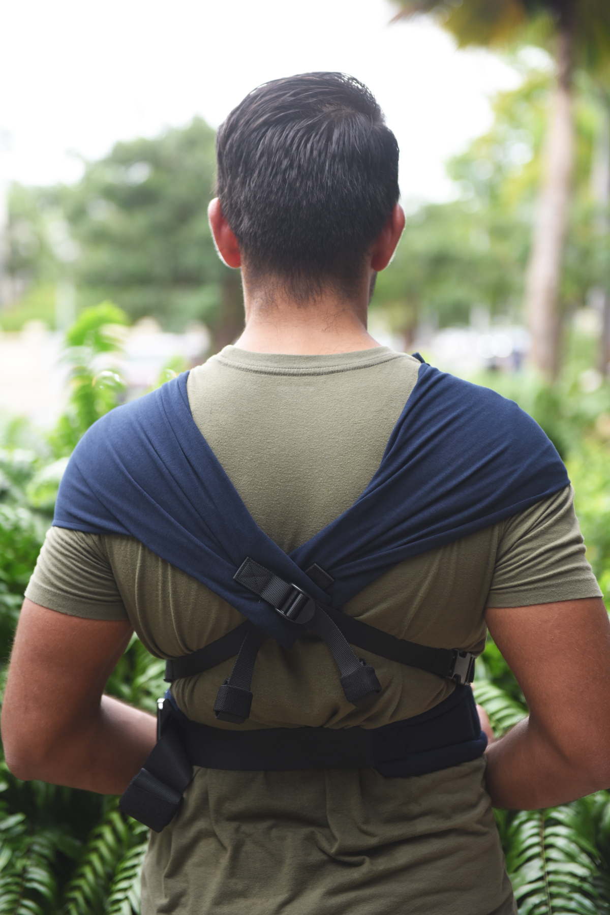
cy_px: 458
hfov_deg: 19.5
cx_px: 305
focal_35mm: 70
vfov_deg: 28.8
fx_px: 1779
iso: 400
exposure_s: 1/500
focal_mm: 70
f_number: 2.8
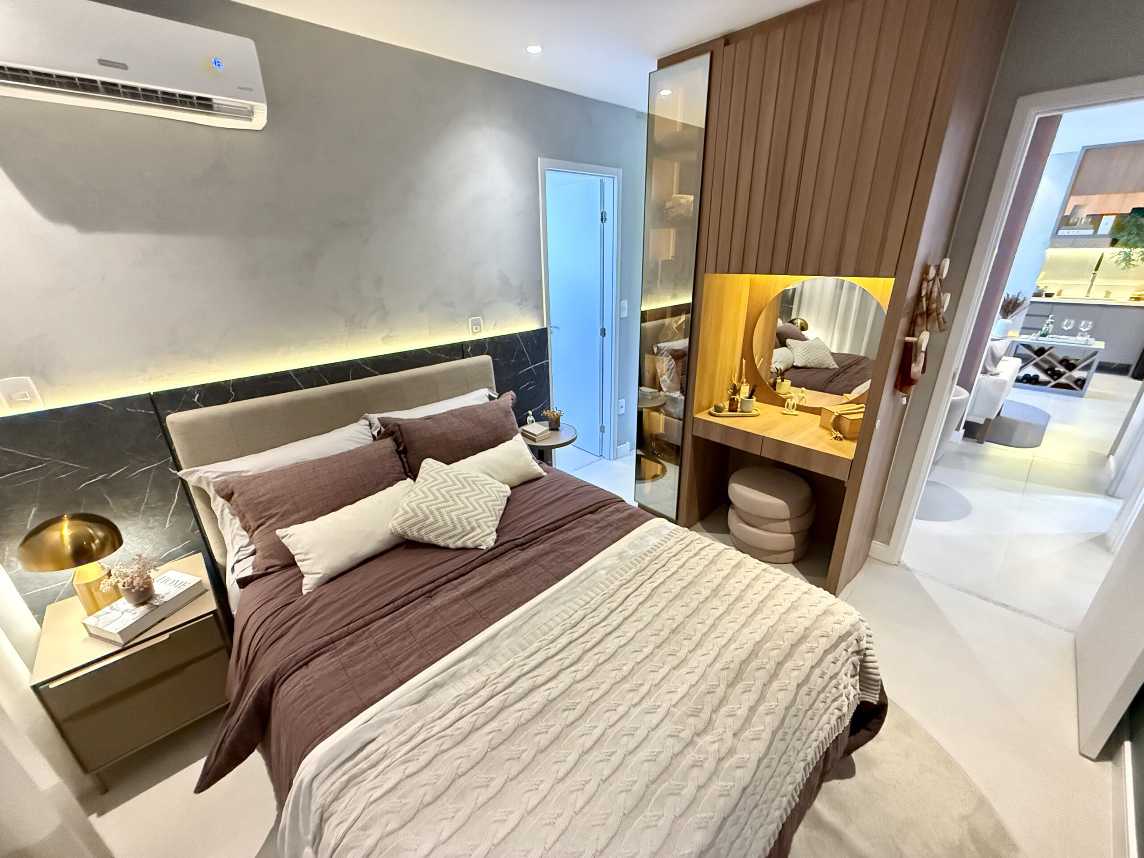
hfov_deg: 102.1
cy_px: 429
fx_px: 463
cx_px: 572
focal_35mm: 14
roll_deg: +1.8
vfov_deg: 85.7
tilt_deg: -21.4
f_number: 2.2
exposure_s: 1/60
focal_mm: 2.22
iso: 1250
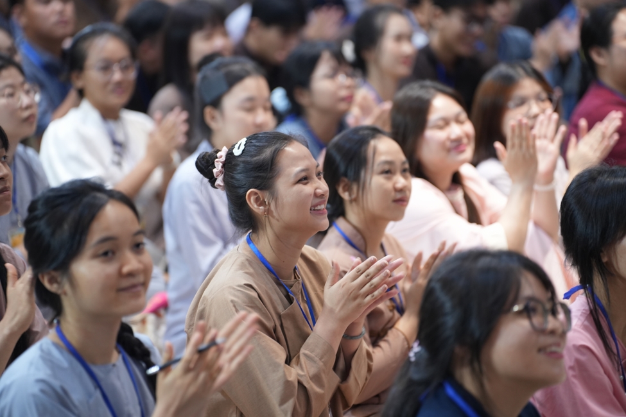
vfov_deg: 9.1
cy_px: 208
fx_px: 2608
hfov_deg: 13.7
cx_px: 313
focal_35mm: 150
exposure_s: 1/80
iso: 1600
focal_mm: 150
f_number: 2.8
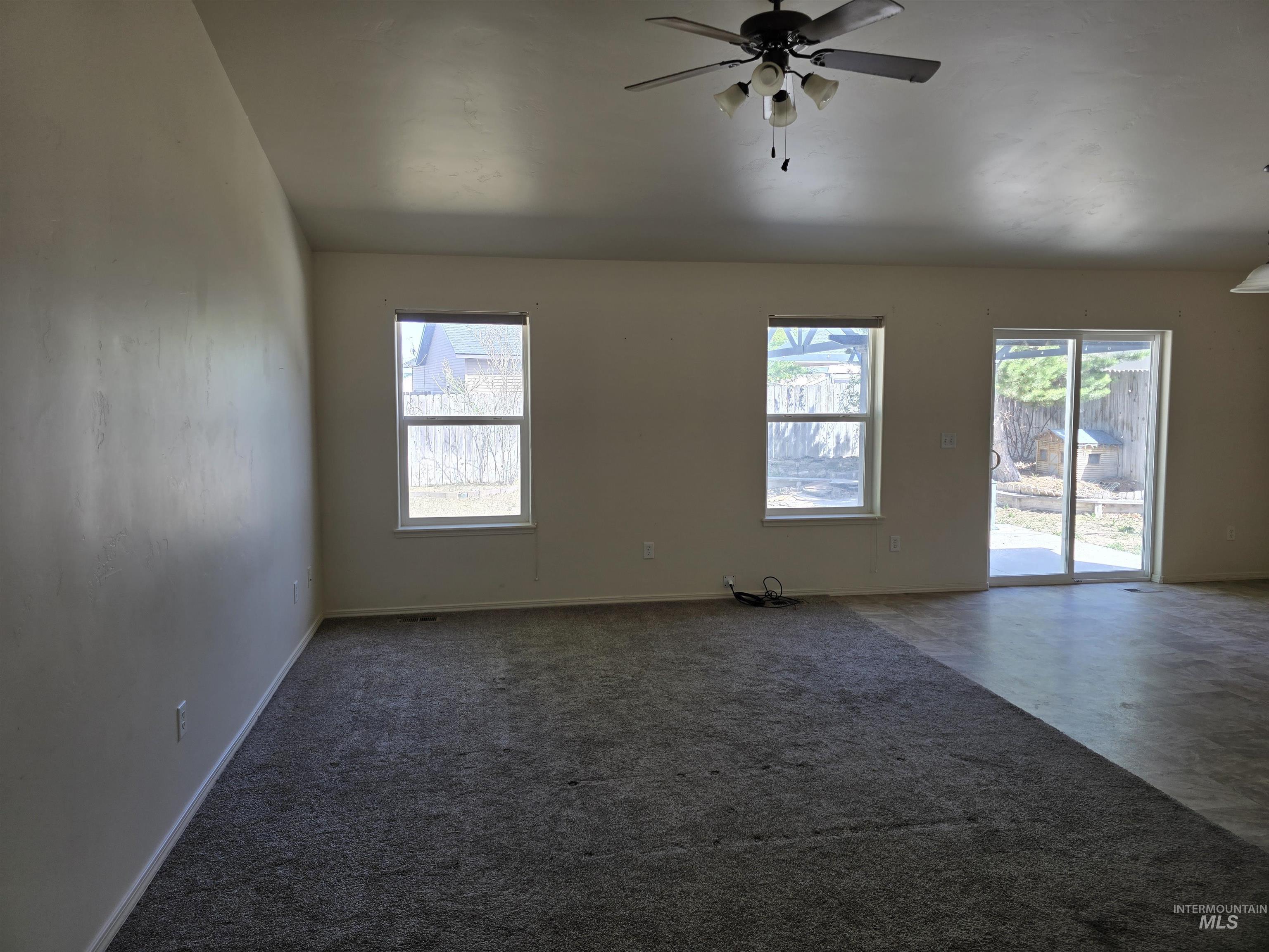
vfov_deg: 58.9
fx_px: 843
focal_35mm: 23
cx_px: 634
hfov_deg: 73.9
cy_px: 476
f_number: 1.7
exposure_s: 1/180
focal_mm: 6.3
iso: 40
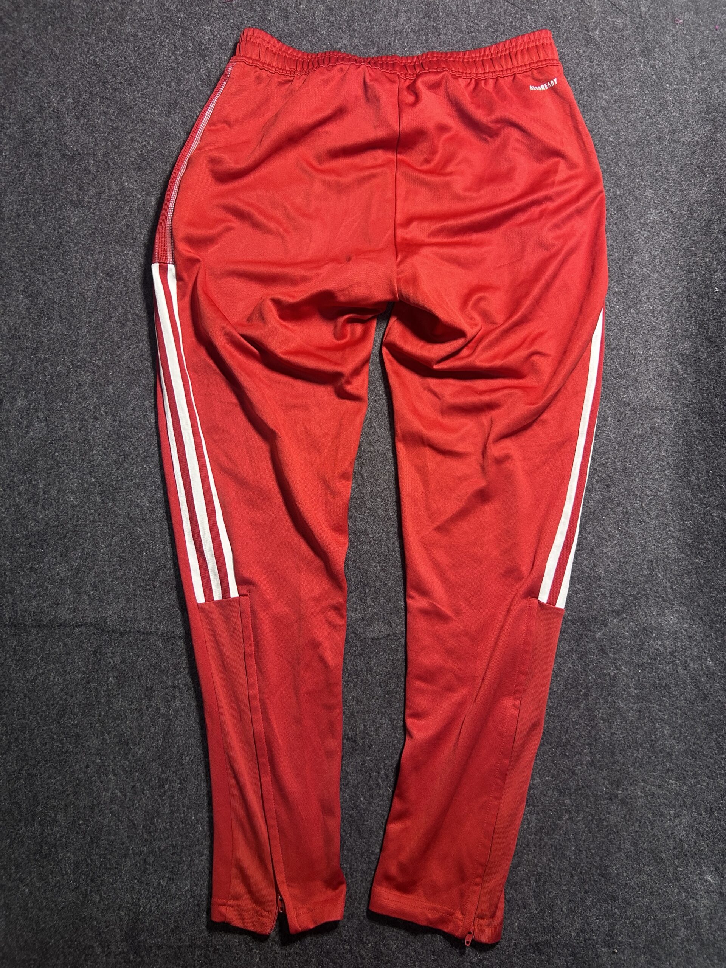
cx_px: 363
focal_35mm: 26
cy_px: 484
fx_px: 727
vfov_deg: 67.3
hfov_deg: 53.1
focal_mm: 5.7
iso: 200
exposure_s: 1/50
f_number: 1.5
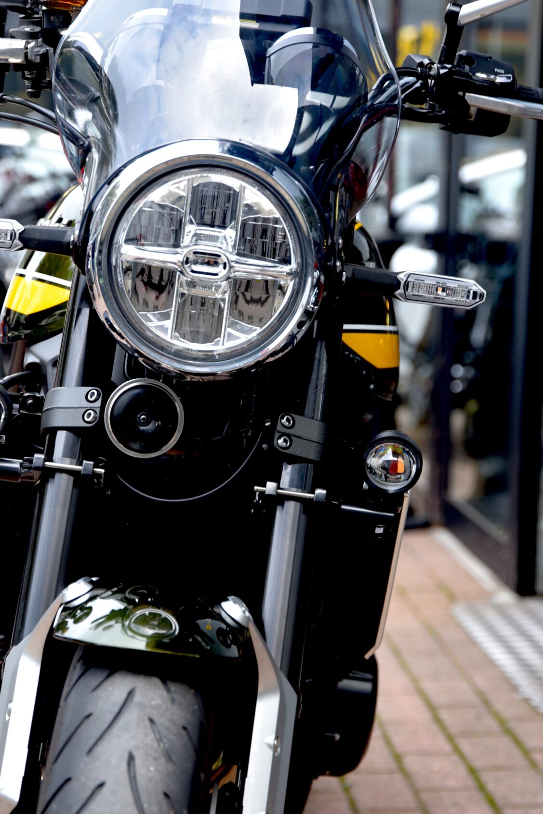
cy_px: 484
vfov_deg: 21.6
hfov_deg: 14.6
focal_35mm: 94
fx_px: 2125
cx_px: 219
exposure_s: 1/60
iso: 200
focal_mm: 62
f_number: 3.5
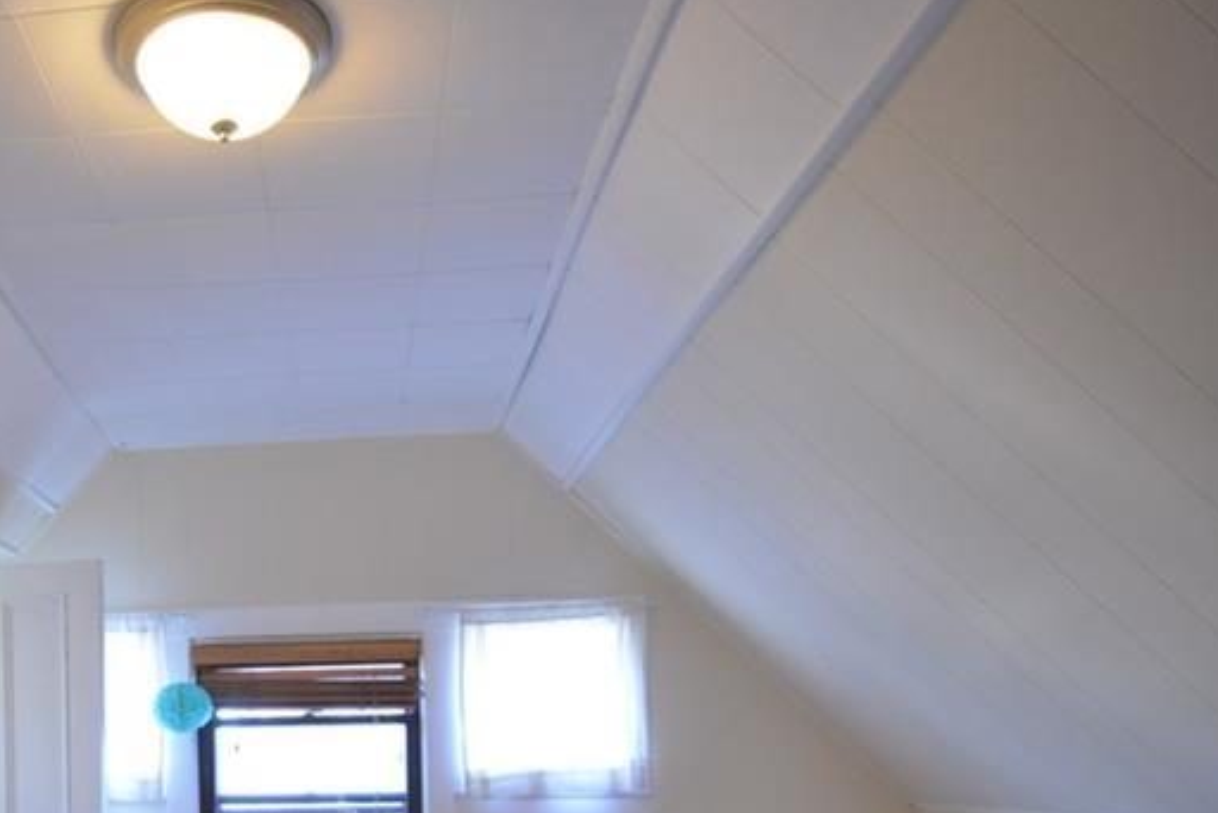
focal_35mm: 32
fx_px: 1083
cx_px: 262
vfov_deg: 37.9
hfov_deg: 55.0
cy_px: 760
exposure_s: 1/125
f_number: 4.5
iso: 3200
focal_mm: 16
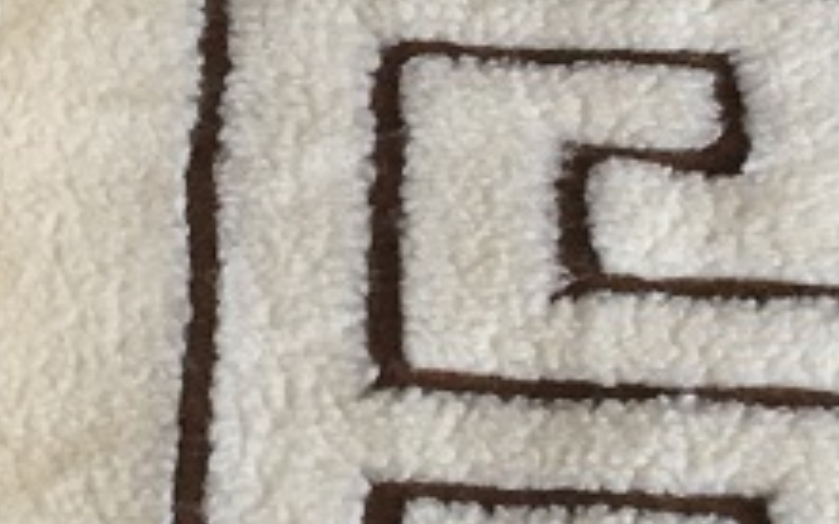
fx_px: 3177
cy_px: -4
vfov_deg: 9.4
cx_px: 201
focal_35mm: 139
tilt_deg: -51.9
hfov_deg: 15.0
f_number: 2.2
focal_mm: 4.15
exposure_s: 1/33
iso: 125
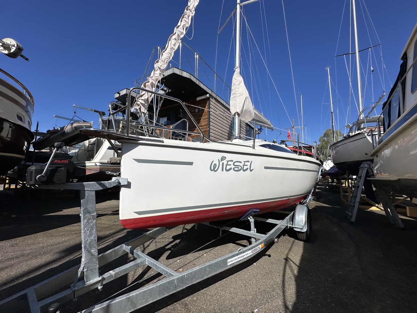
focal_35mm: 14
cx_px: 208
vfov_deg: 85.7
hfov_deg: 102.1
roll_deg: +0.6
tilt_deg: +6.1
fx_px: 169
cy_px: 156
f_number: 2.2
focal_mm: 2.22
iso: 50
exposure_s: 1/5814
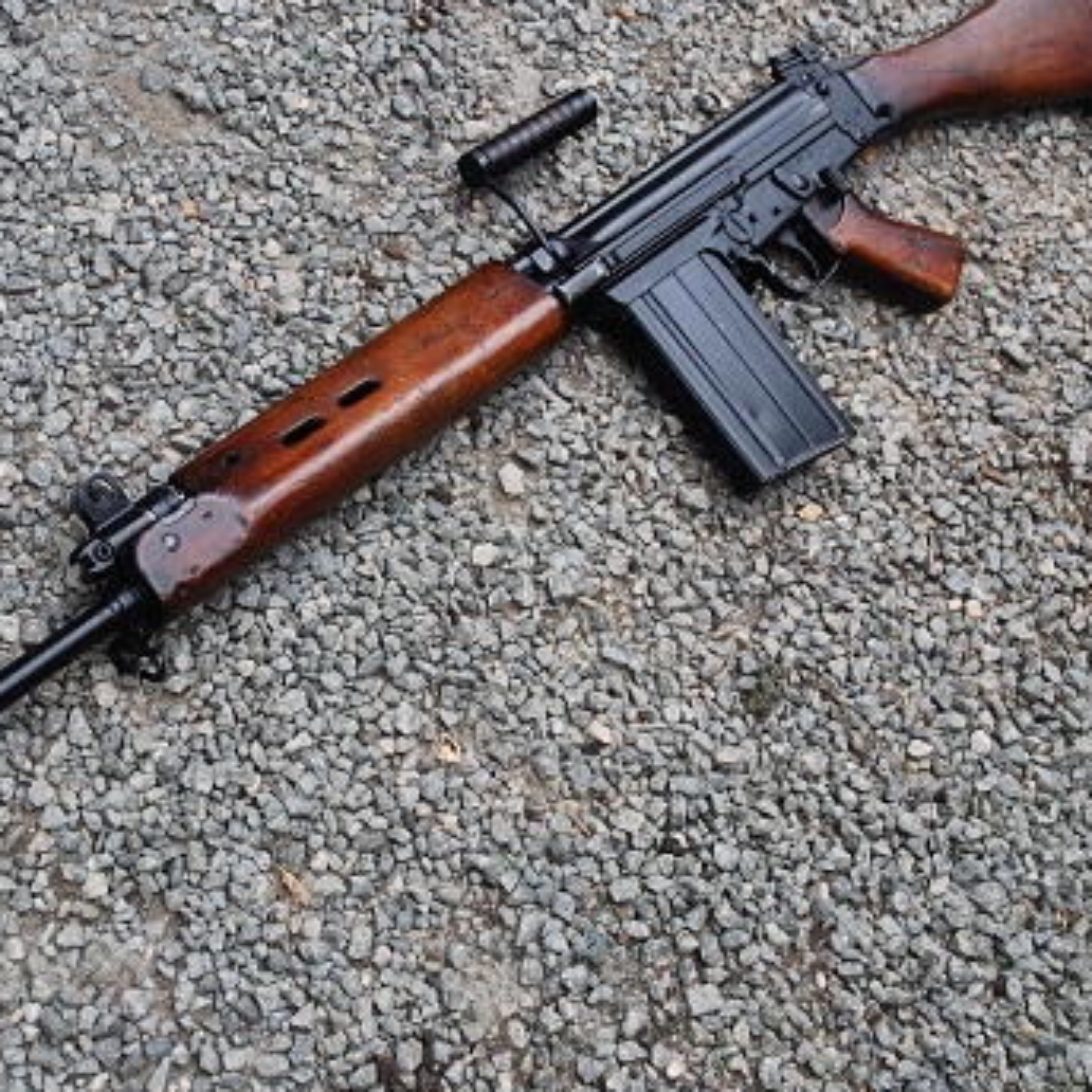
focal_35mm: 49
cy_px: 529
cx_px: 279
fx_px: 1749
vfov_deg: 34.7
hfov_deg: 34.0
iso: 160
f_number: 5.6
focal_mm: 22
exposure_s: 1/125
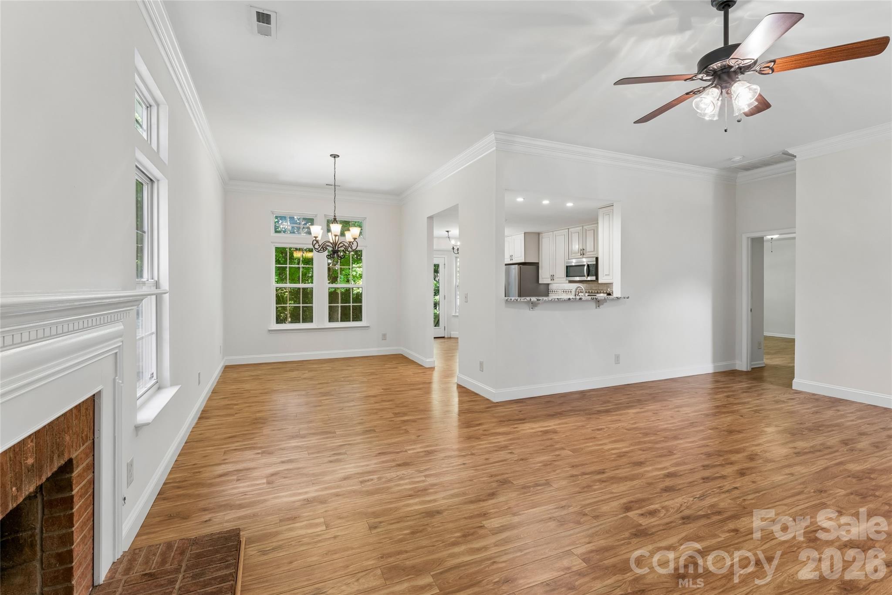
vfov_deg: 73.7
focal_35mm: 16
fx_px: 396
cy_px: 298
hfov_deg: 96.7
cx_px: 446
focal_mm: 16
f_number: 13
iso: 400
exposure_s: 1/4
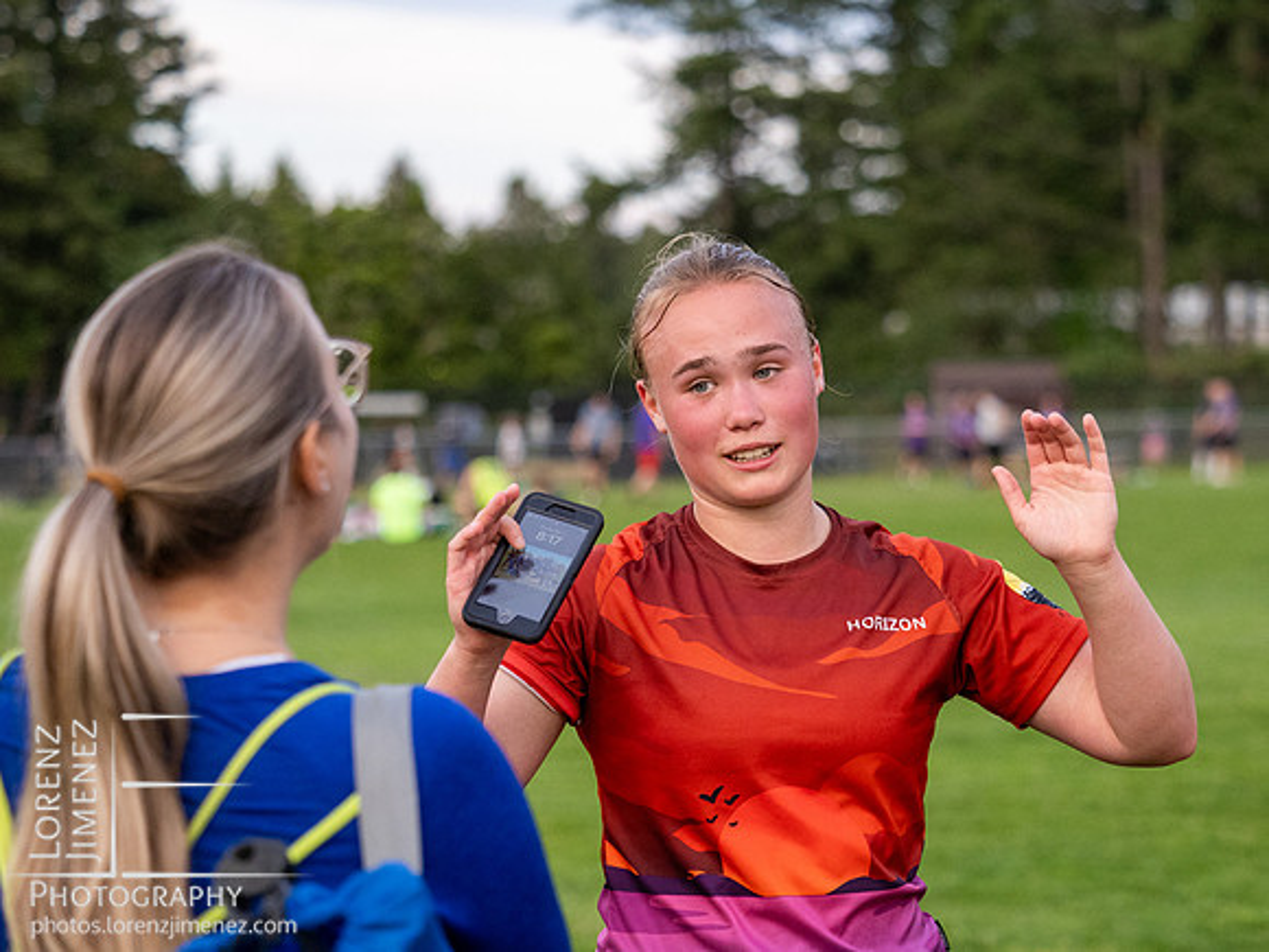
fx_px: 5504
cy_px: 419
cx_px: 711
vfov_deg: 9.9
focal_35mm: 150
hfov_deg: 13.1
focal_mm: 67
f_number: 2.8
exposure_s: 1/1000
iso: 1250
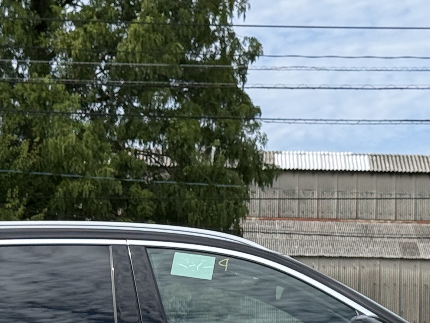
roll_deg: -1.3
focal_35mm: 162
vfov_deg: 9.1
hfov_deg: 12.2
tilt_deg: +2.3
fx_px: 2012
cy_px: 345
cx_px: 211
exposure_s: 1/3534
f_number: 1.78
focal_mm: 6.76
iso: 80
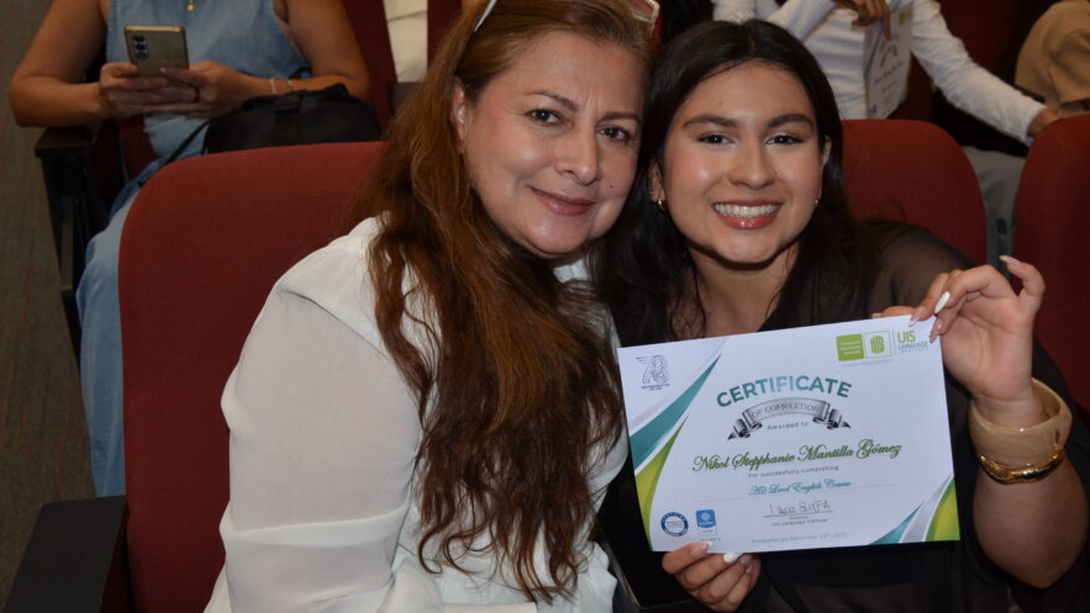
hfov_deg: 50.4
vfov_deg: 29.7
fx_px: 1156
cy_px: 319
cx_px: 584
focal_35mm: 40
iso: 400
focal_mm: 22
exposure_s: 1/60
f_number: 4
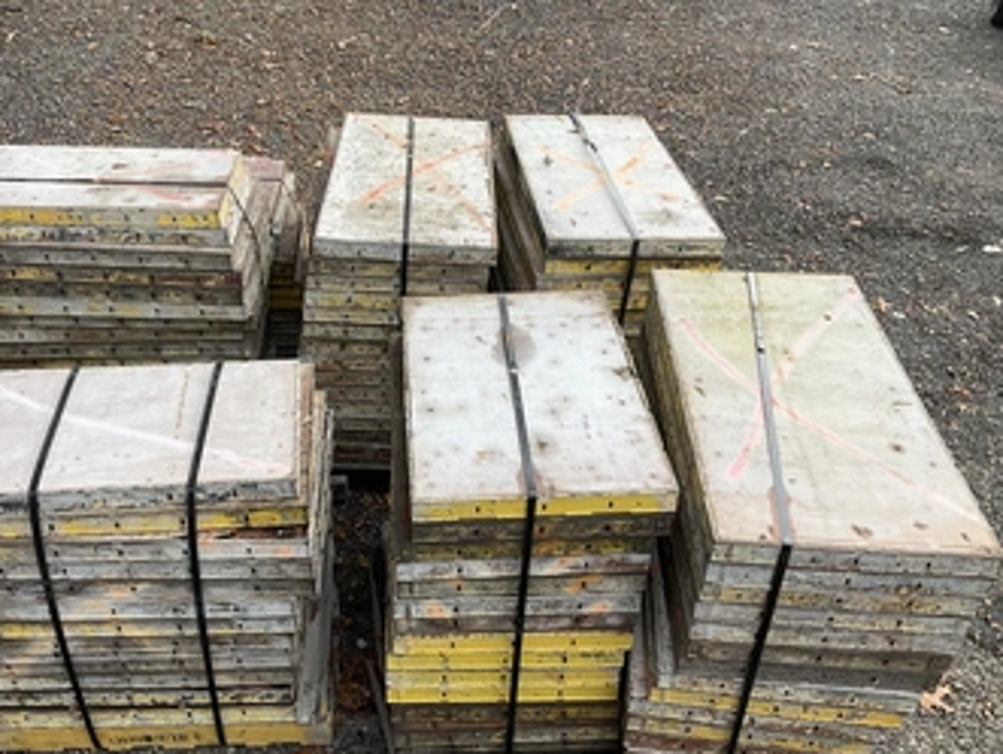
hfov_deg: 52.4
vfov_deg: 40.8
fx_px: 1015
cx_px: 436
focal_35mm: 35
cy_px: 382
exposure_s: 1/461
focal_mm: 3
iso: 25
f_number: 1.8
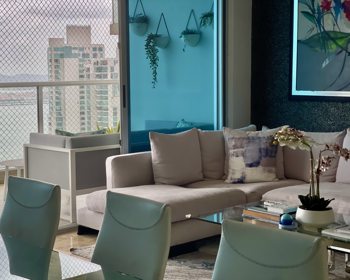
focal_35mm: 67
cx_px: 165
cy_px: 140
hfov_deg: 28.3
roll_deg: +0.3
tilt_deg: -5.3
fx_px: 694
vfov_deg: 22.8
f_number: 2.2
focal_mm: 7.5
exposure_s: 1/690
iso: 32
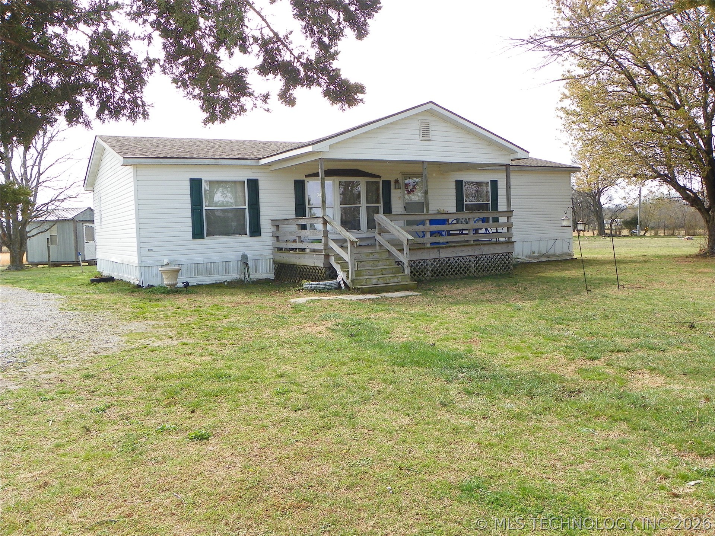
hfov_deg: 61.7
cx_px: 358
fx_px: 599
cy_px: 268
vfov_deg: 48.2
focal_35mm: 29
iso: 64
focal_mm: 5.2
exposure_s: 1/200
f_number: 4
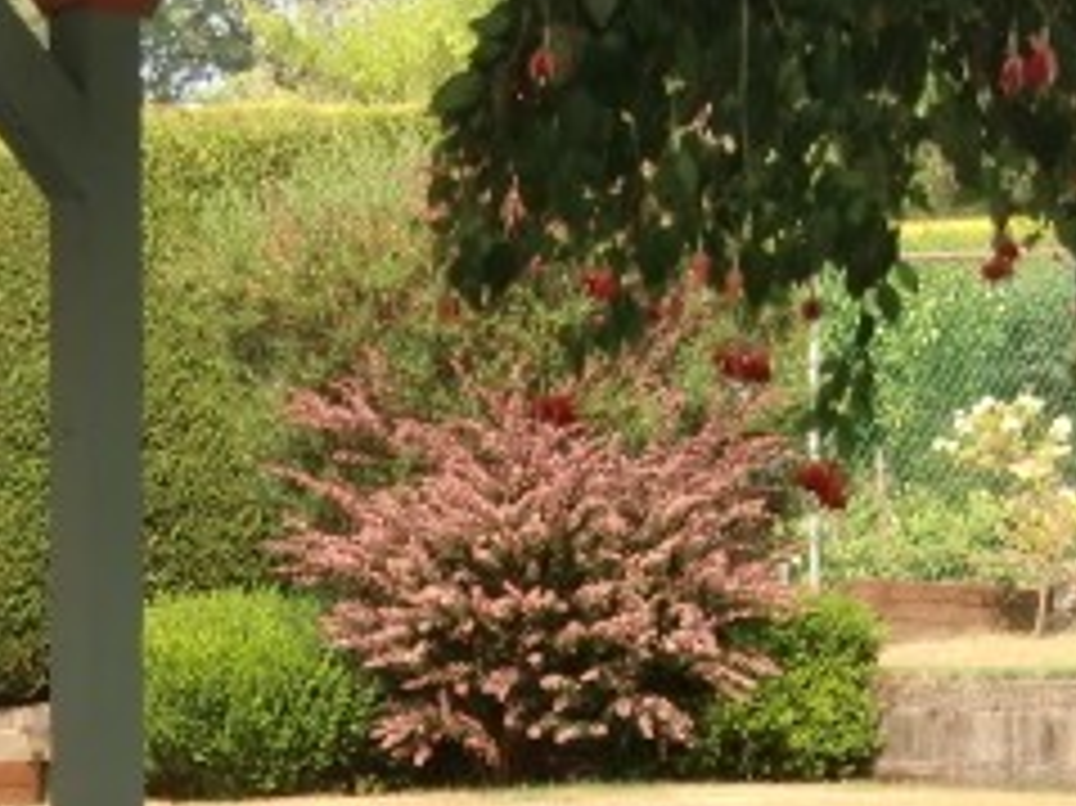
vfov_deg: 11.6
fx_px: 3915
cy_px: 820
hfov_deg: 15.6
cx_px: 459
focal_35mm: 126
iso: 64
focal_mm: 8.4
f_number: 4
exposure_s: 1/160
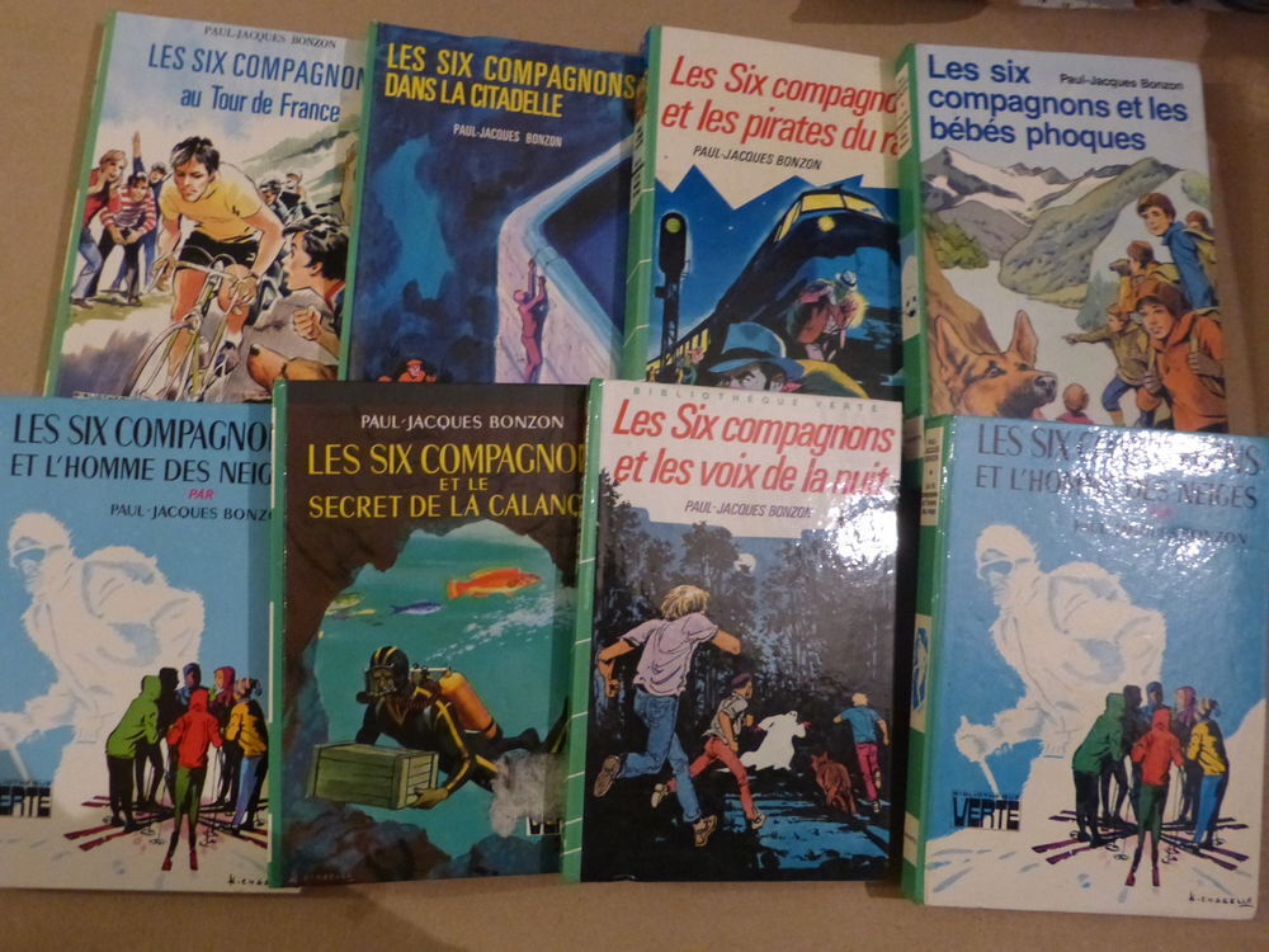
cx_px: 634
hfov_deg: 58.4
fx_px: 1136
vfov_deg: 45.4
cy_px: 476
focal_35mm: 31
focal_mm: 5.4
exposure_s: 1/15
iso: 800
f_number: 3
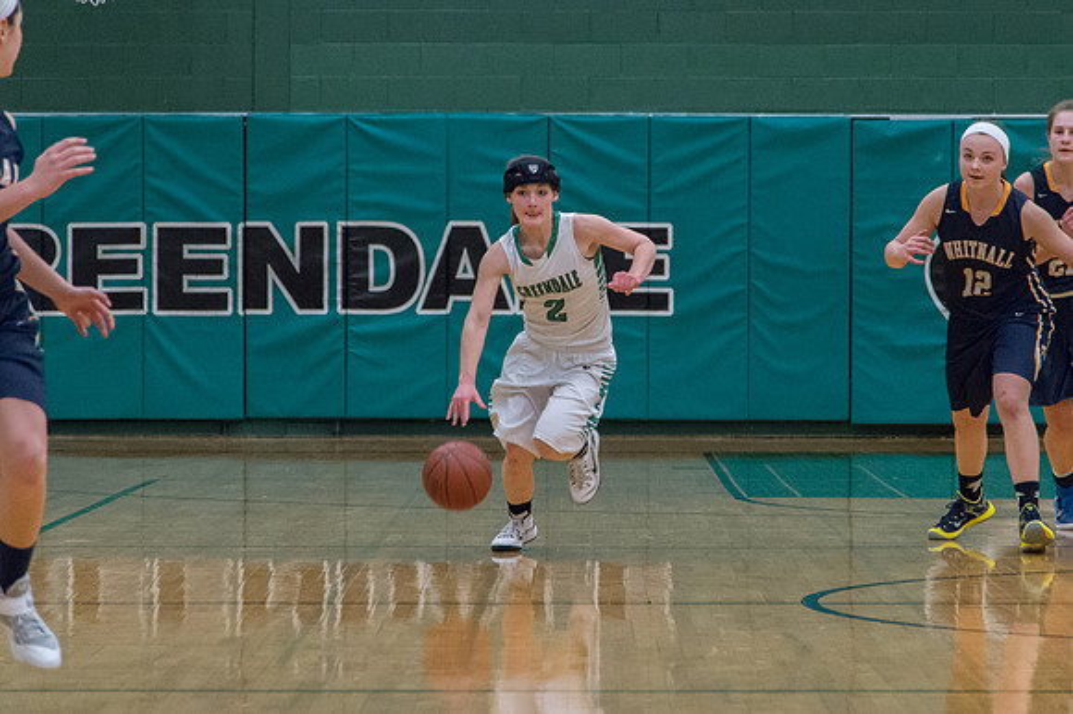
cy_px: 313
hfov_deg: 12.4
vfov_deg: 8.3
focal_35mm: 166
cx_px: 571
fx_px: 4949
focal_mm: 120
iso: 8000
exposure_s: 1/500
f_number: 5.6
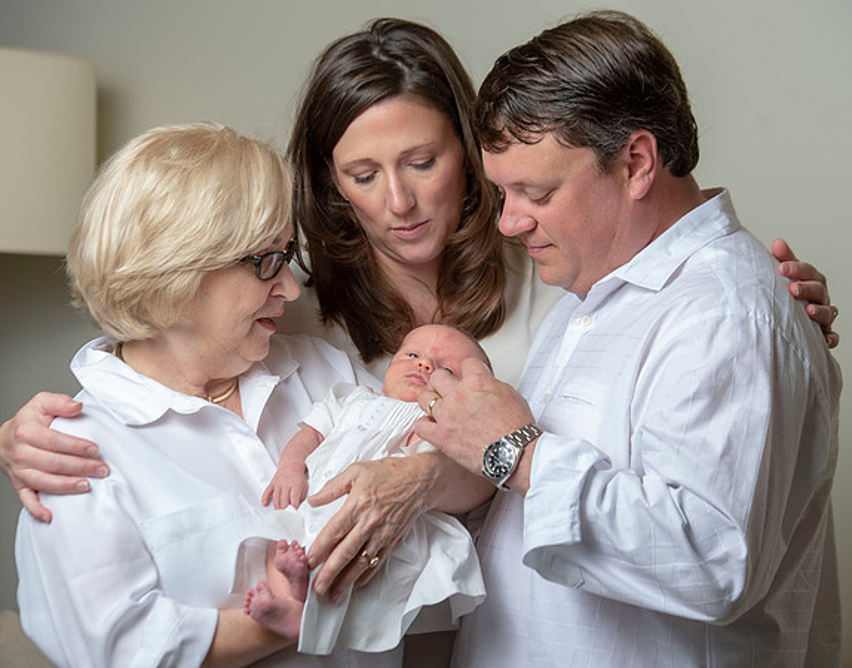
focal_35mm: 138
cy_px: 345
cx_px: 446
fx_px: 3452
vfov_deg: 11.1
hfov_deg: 14.1
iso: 125
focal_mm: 120
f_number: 5.6
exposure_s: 1/160
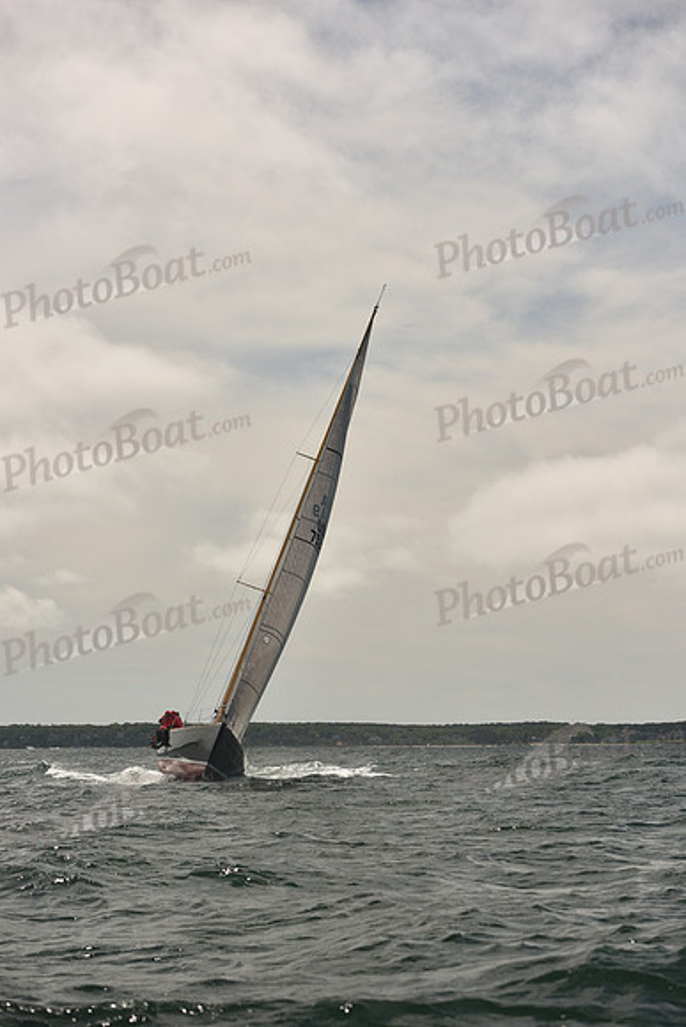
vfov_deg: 28.8
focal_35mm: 70
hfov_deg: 19.5
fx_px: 1999
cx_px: 343
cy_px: 514
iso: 320
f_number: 5
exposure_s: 1/2500
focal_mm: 70
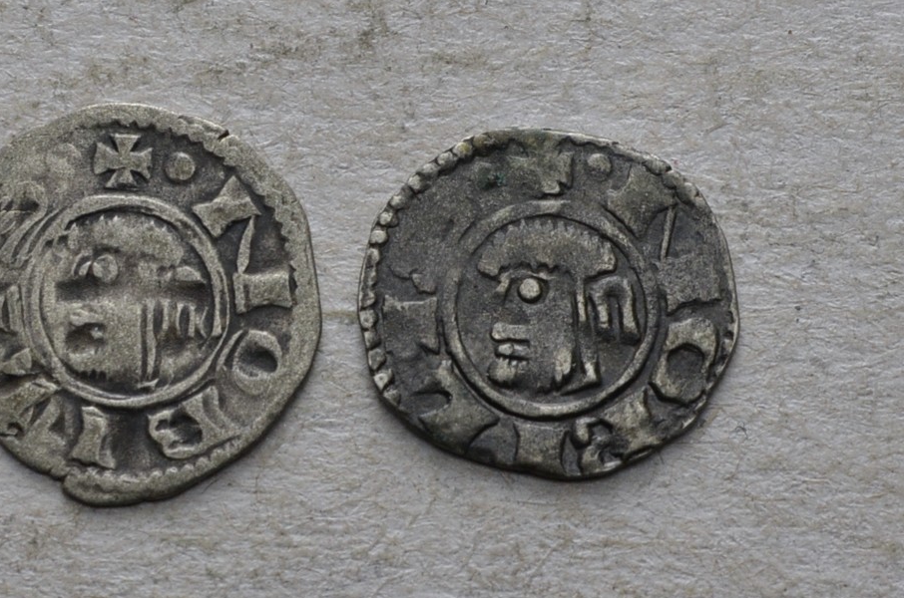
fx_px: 5622
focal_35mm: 224
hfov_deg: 9.2
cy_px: 301
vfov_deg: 6.1
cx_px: 441
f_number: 14
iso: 400
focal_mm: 55
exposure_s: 1/250
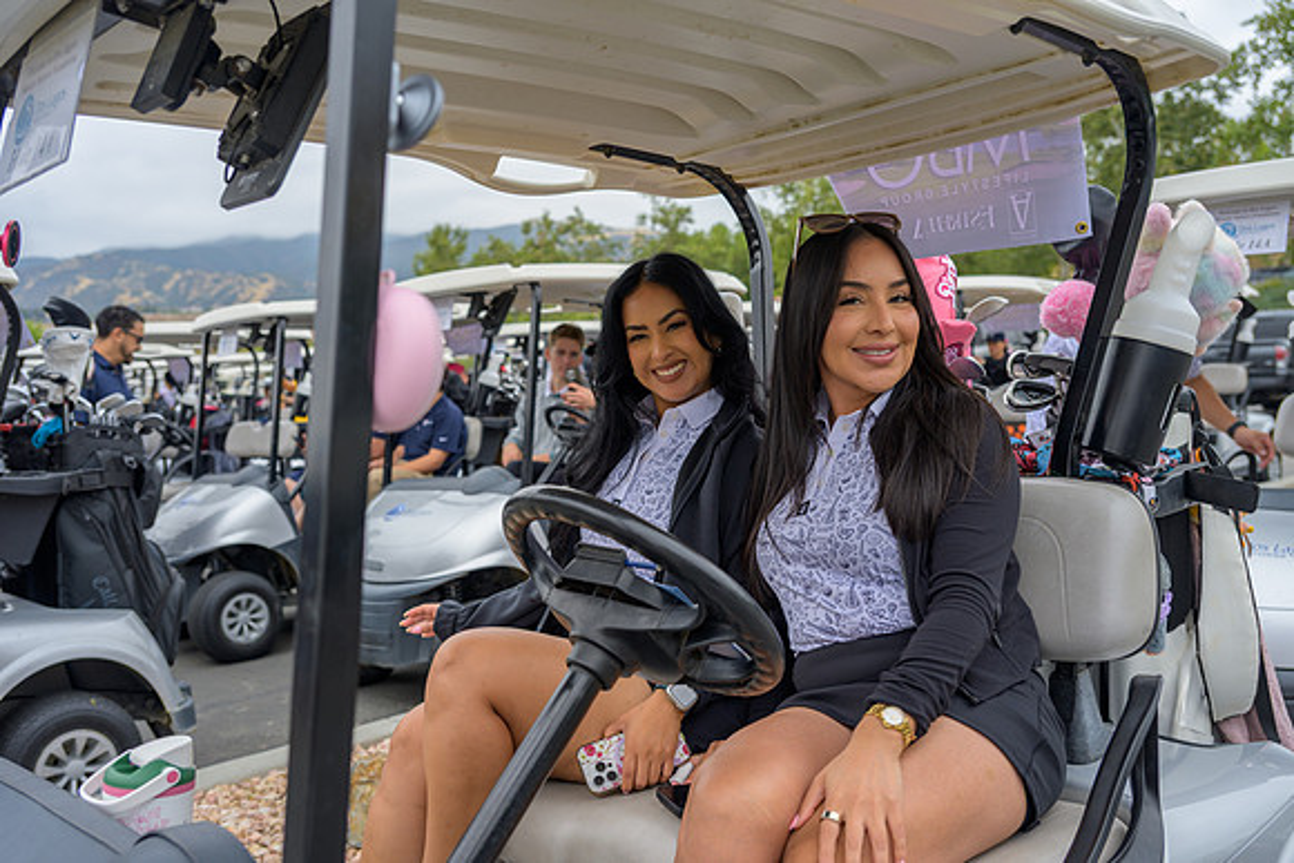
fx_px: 1222
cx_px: 647
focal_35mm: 34
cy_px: 432
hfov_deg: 55.8
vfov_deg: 38.9
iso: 100
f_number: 4
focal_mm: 34
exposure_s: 1/200
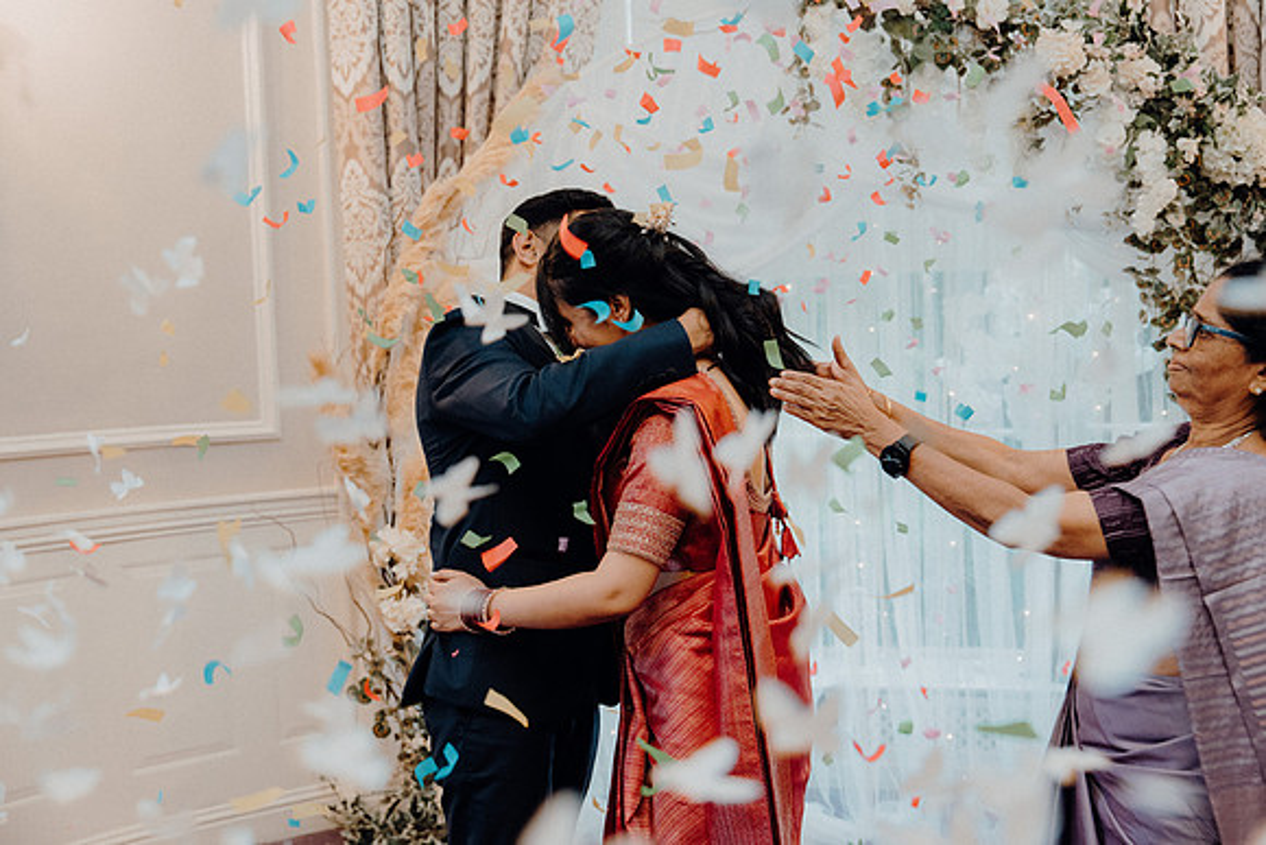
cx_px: 633
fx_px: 1337
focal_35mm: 38
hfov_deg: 50.7
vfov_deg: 35.1
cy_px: 422
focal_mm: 38
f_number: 3.5
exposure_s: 1/200
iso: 2500
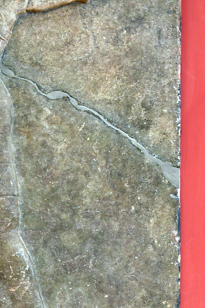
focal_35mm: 146
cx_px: -126
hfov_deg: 9.1
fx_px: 1246
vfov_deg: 13.8
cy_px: 329
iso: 320
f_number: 4
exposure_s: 1/40
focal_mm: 36
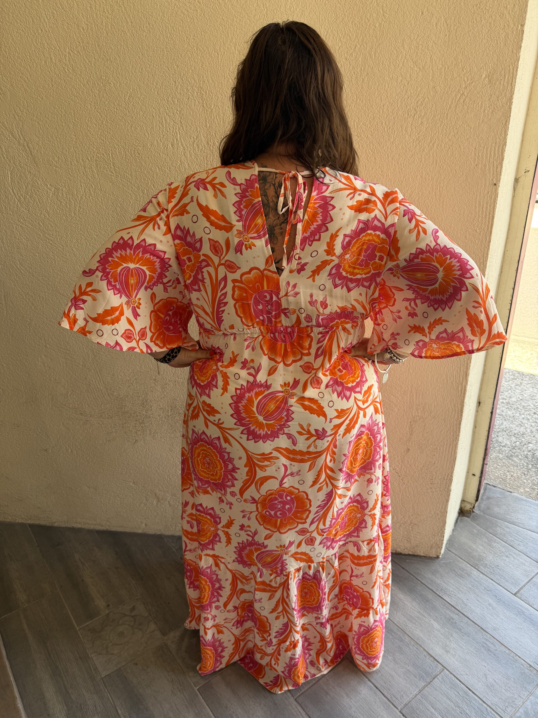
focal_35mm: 24
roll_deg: +1.4
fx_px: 497
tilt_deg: -24.9
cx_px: 269
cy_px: 359
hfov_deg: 56.8
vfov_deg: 71.6
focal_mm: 6.76
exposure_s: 1/144
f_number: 1.78
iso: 64
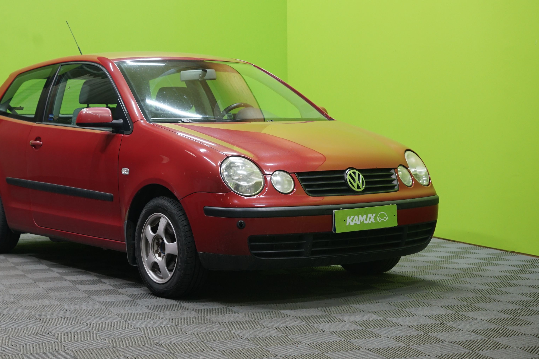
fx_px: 1078
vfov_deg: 18.9
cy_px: 133
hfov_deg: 28.0
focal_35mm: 72
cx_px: 198
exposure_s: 1/20
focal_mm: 56
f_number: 5.6
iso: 640
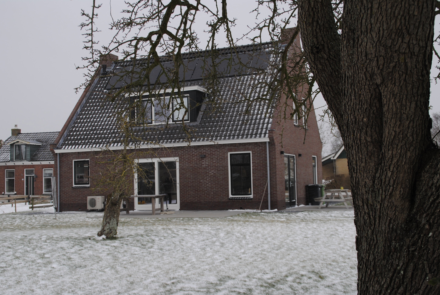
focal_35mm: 42
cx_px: 220
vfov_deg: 32.0
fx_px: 514
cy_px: 148
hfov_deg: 46.3
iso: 125
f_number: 5.6
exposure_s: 1/125
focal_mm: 28
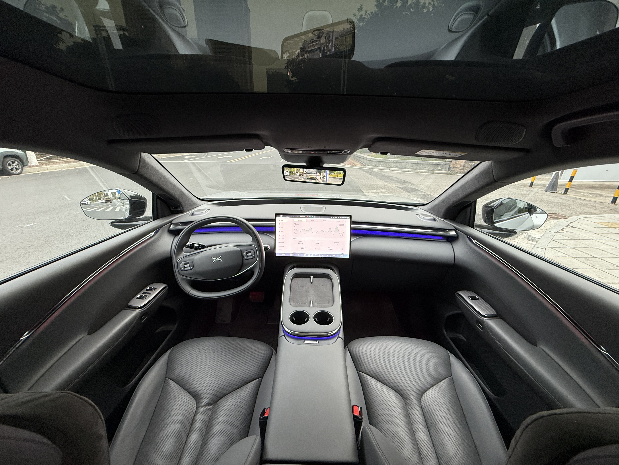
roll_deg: -0.6
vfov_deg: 85.7
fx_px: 250
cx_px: 310
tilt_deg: -19.5
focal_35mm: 14
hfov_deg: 102.1
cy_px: 232
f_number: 2.2
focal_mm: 2.22
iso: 250
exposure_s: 1/60
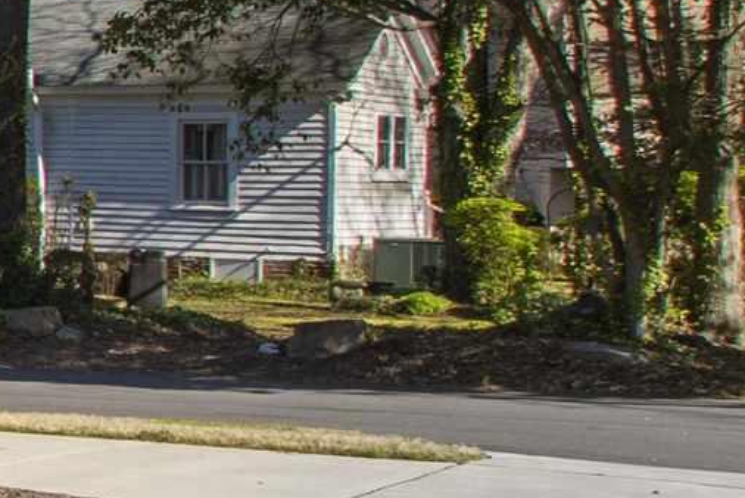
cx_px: -1169
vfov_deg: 15.0
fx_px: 1884
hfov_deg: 13.6
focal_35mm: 91
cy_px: 194
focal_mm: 10
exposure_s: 1/200
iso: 100
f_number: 8
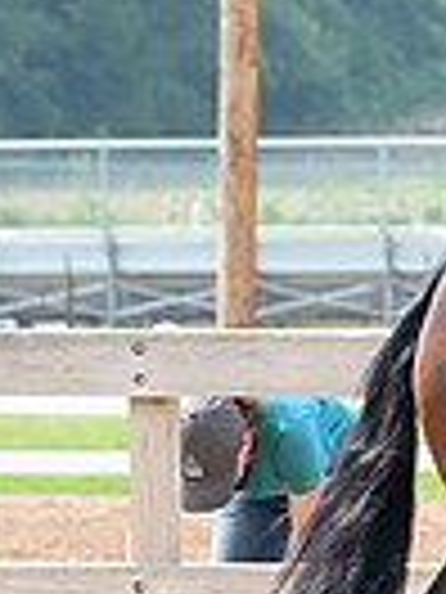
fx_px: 9448
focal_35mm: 550
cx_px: 1104
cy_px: 295
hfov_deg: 2.7
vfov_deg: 3.6
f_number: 7.1
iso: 1000
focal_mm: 130
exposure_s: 1/1000
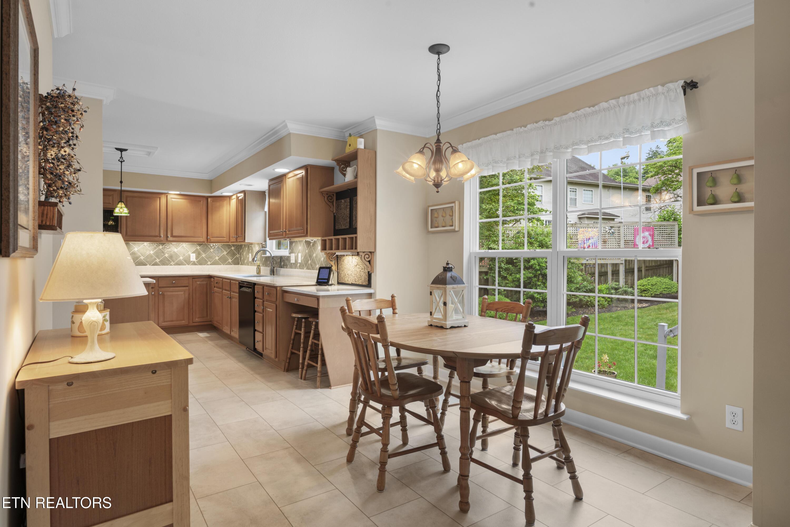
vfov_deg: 61.9
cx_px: 395
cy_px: 264
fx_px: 439
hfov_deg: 84.0
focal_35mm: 20
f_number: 9
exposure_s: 1/1.67
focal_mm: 20
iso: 100
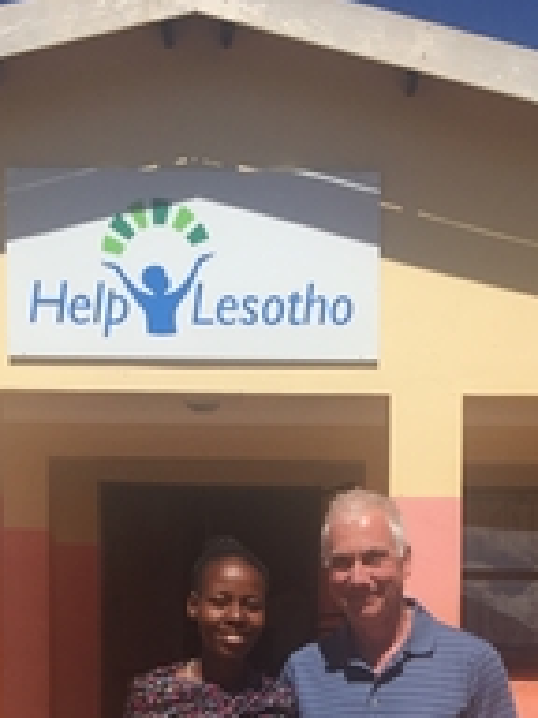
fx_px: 1430
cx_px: 275
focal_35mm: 69
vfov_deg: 25.9
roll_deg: +0.1
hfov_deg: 21.3
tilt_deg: -3.8
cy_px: 806
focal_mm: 4.15
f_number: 2.2
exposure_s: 1/2825
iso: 32
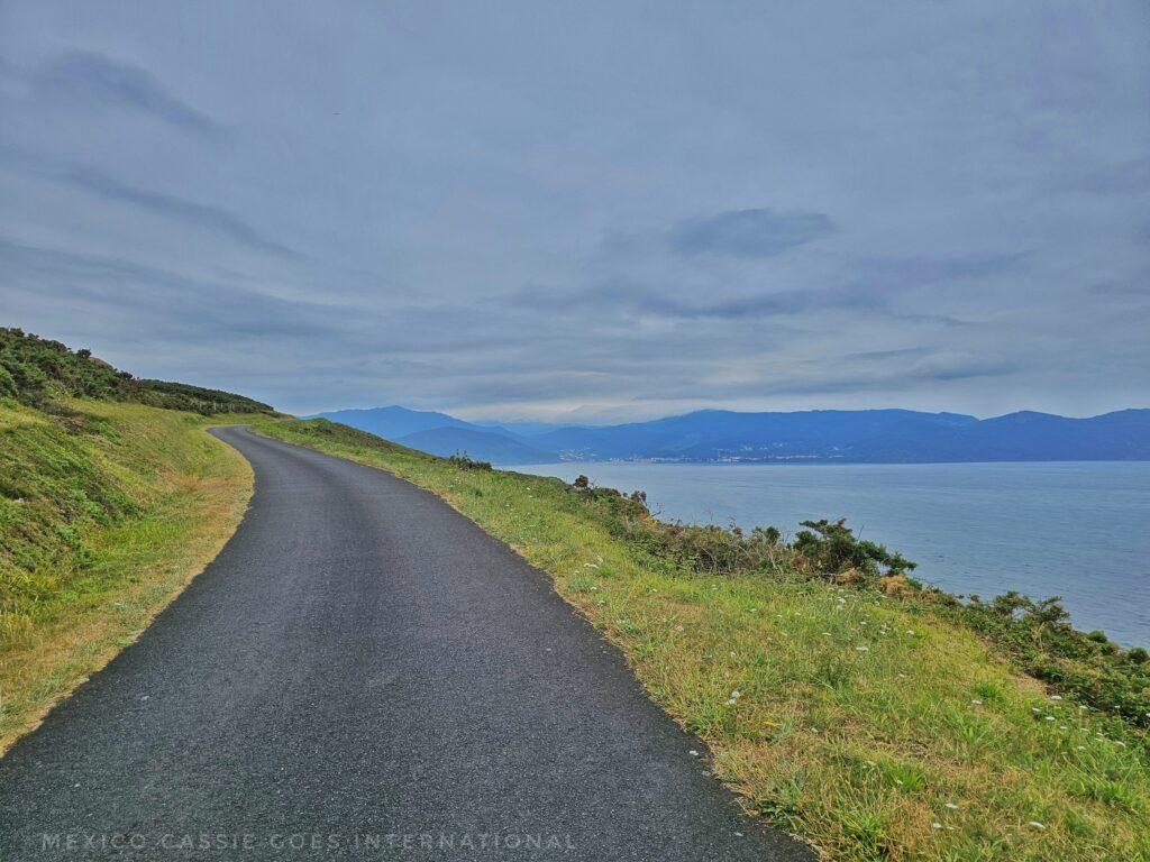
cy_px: 431
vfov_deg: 58.9
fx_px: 764
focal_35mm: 23
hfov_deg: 73.9
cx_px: 575
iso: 20
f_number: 1.7
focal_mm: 6.3
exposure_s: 1/2000
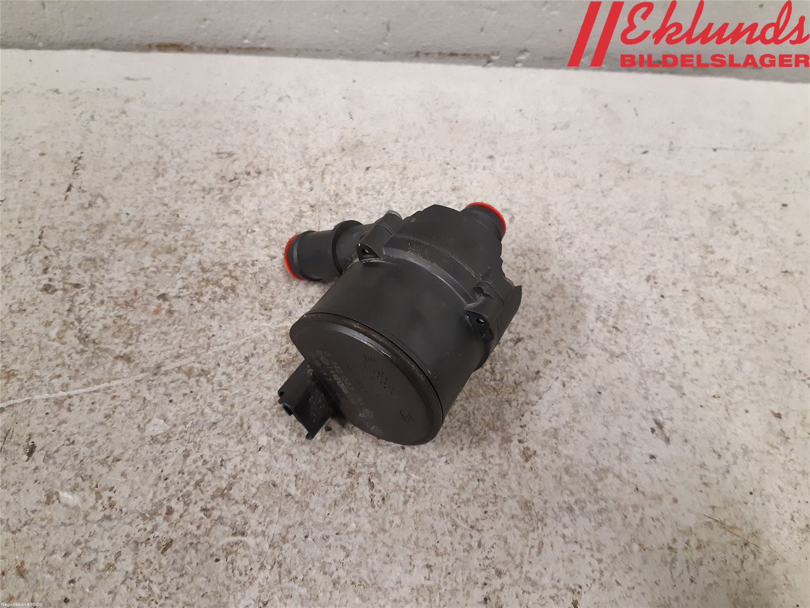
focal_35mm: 26
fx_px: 608
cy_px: 304
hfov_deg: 67.3
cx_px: 405
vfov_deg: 53.1
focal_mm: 3.93
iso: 250
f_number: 1.7
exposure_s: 1/50
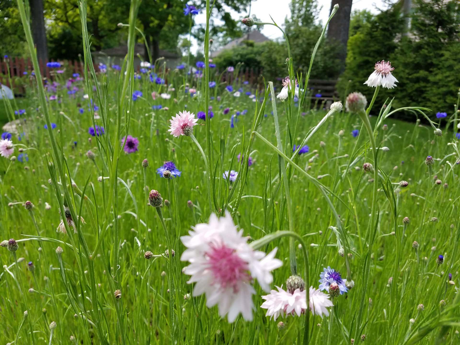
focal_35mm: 26
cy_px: 172
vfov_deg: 53.1
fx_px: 346
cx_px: 230
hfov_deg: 67.3
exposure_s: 1/1060
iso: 50
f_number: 1.7
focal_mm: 4.2
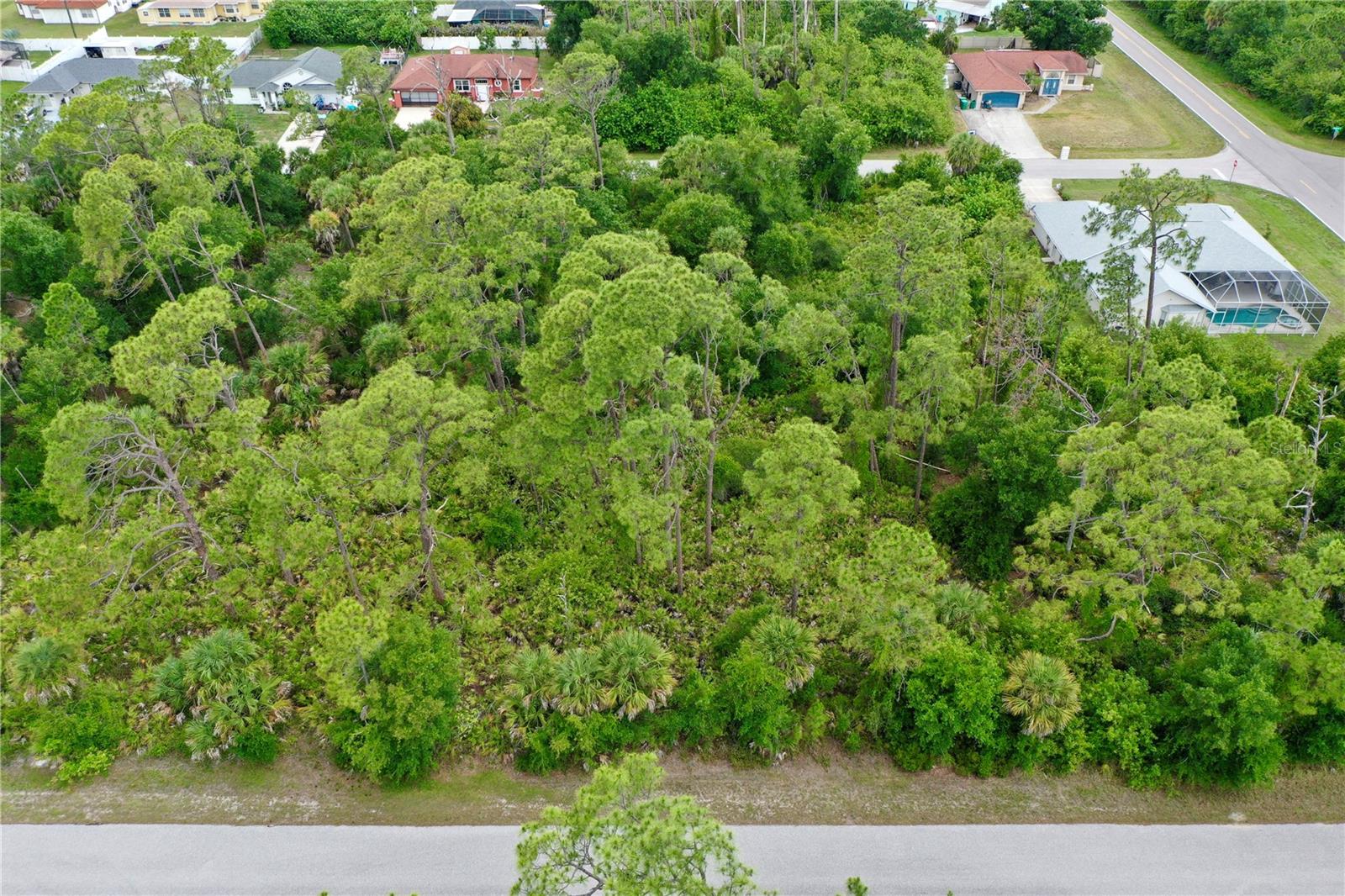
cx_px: 672
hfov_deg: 65.5
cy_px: 448
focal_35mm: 28
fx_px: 1046
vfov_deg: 46.4
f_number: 4.5
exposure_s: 1/160
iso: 100
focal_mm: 10.26
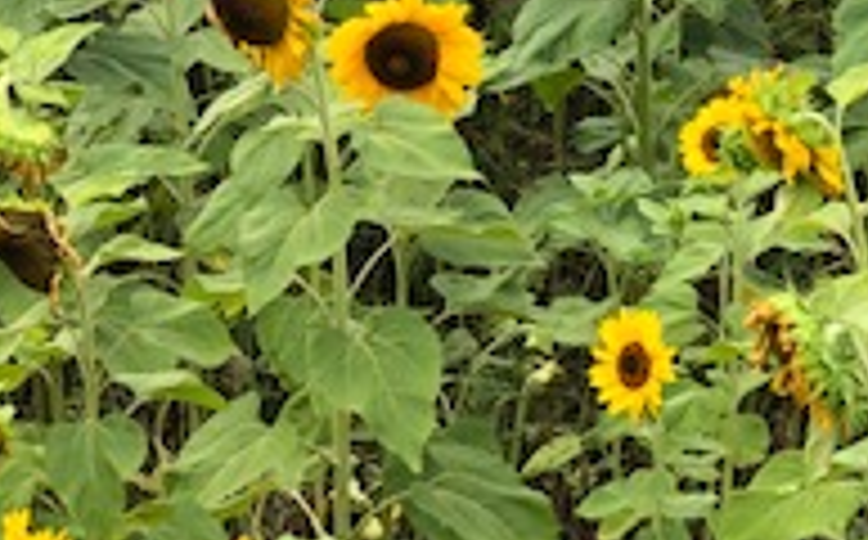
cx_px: 373
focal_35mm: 183
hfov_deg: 11.5
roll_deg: -0.2
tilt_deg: -11.5
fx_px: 4323
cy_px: -392
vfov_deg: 7.0
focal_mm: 6
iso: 16
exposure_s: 1/393
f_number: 2.4
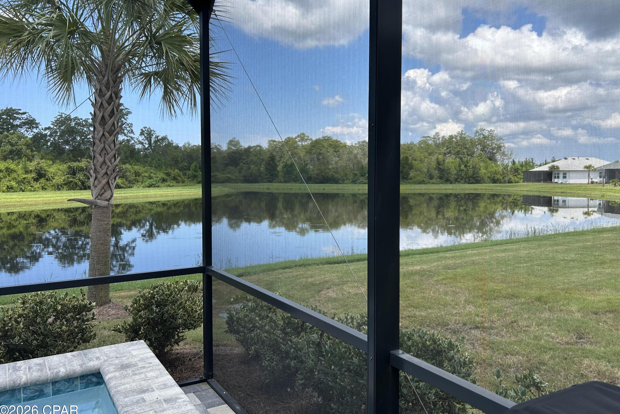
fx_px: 482
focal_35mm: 28
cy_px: 192
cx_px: 318
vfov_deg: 46.4
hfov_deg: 65.5
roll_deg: -0.2
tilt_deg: -2.4
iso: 50
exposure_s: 1/1669
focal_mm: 5.7
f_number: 1.5
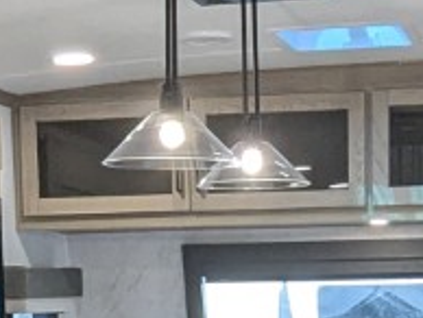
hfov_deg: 17.1
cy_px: 477
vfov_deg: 12.3
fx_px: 1407
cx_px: 276
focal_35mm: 115
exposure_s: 1/99.5
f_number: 2.2
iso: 220
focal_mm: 2.35
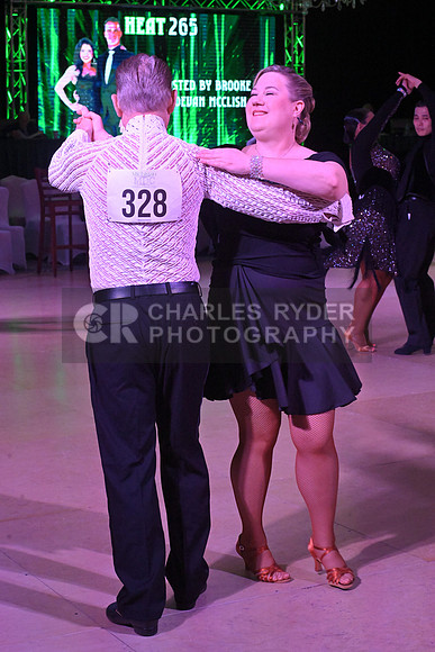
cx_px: 218
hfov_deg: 18.9
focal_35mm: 72
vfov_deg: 28.1
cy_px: 326
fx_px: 1304
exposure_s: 1/400
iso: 8000
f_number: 11
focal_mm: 72
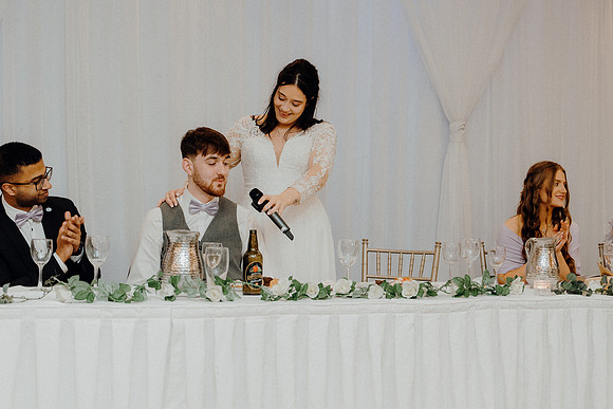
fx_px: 1073
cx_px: 306
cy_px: 204
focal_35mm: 63
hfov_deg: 31.9
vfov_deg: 21.6
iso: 2000
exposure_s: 1/200
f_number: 3.5
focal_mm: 42
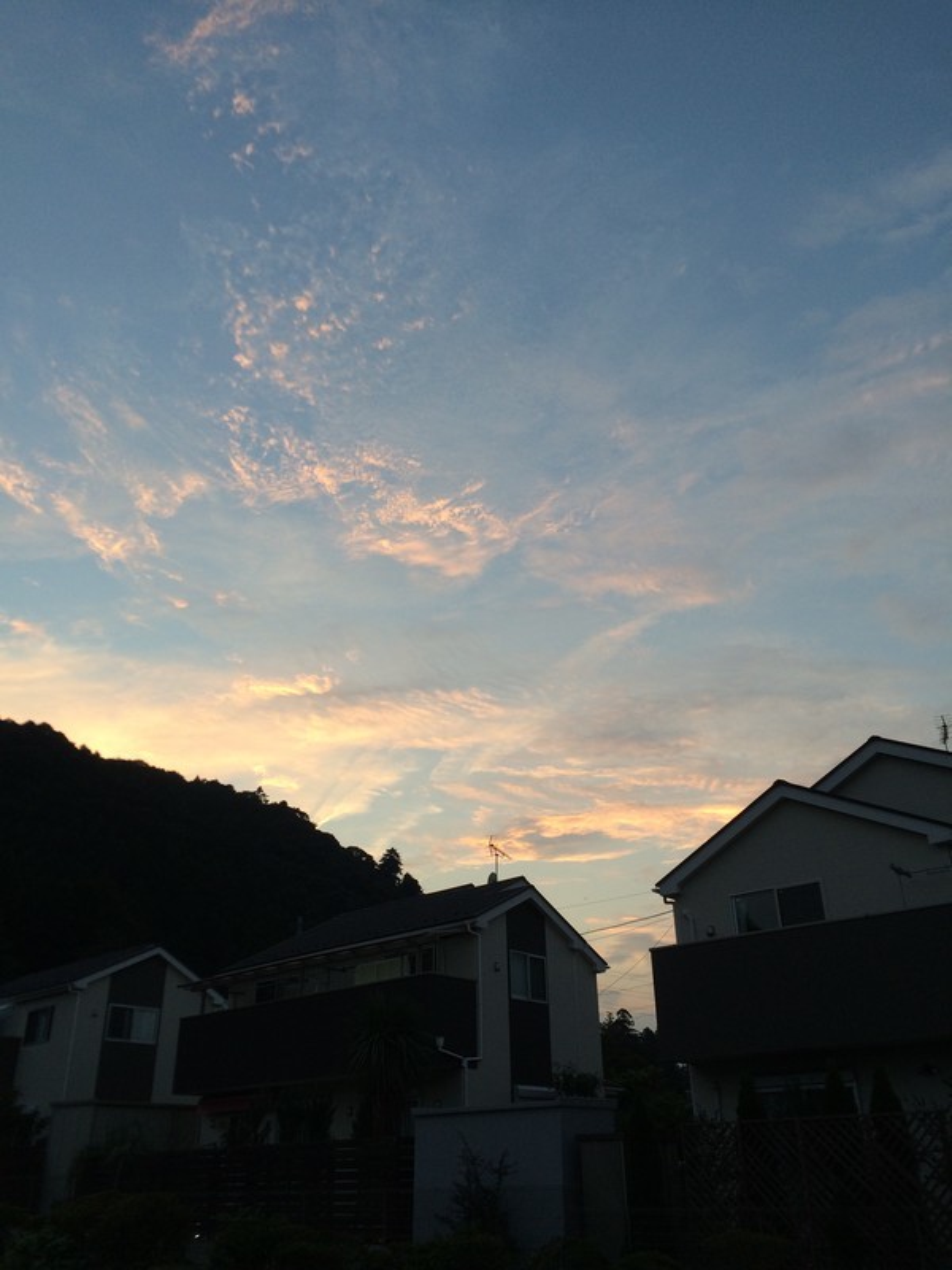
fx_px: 1063
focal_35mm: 29
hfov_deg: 48.2
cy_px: 635
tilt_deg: +27.5
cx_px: 476
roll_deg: -1.3
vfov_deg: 61.7
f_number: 2.2
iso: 32
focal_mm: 4.15
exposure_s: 1/131
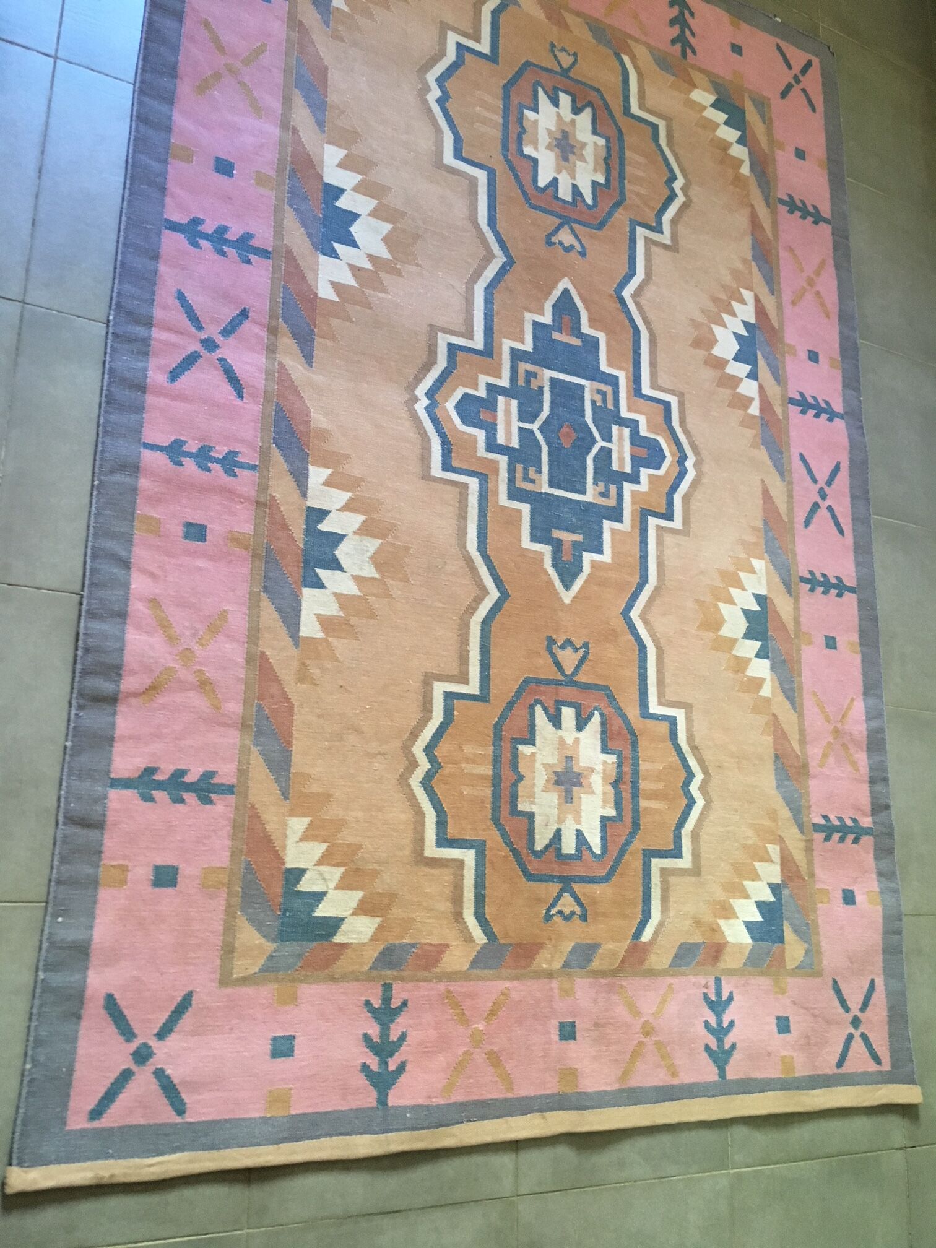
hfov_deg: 48.2
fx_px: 1046
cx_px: 468
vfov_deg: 61.7
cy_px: 624
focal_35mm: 29
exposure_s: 1/33
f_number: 2.2
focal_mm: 4.15
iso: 160
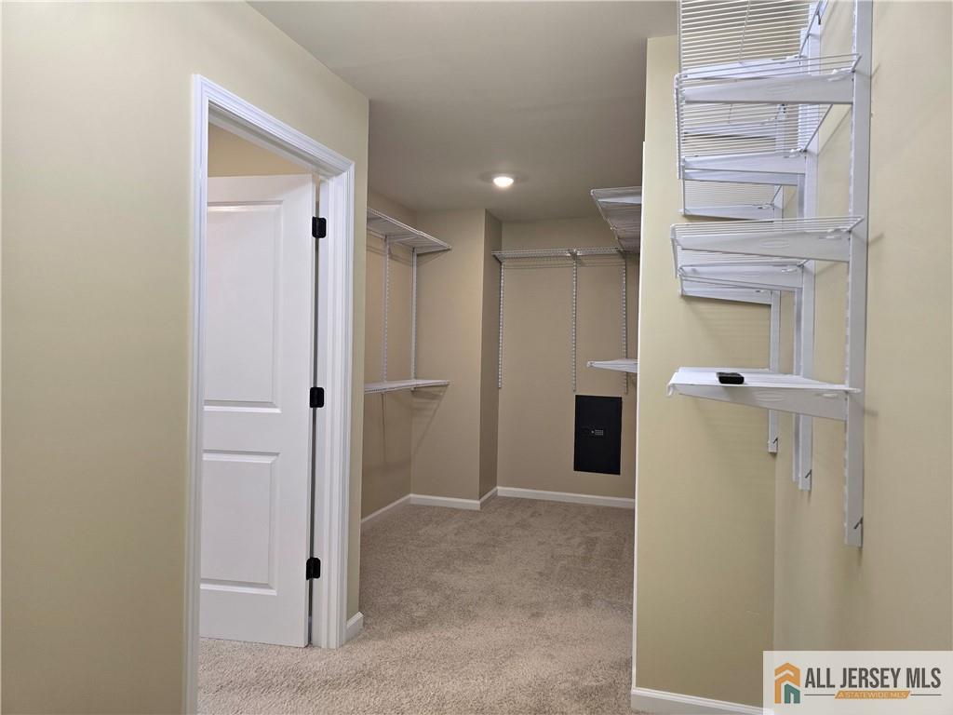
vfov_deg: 58.9
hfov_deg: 73.9
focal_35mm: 23
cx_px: 476
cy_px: 358
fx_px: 633
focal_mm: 6.3
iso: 160
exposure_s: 1/120
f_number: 1.7
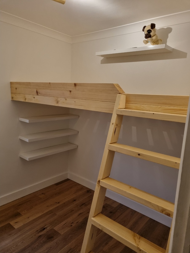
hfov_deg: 53.1
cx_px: 95
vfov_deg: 67.3
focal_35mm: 26
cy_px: 126
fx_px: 190
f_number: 1.8
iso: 250
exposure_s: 1/100
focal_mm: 5.4
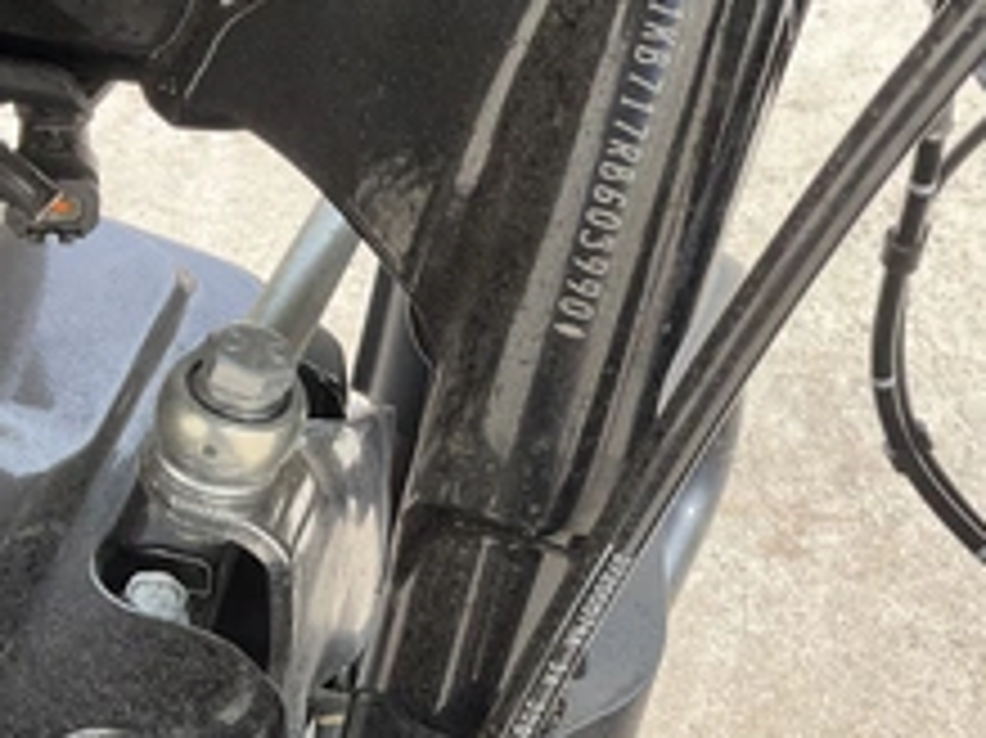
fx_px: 1509
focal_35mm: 53
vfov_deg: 27.2
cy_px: 194
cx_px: 558
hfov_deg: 36.1
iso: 25
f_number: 1.8
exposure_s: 1/370
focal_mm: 3
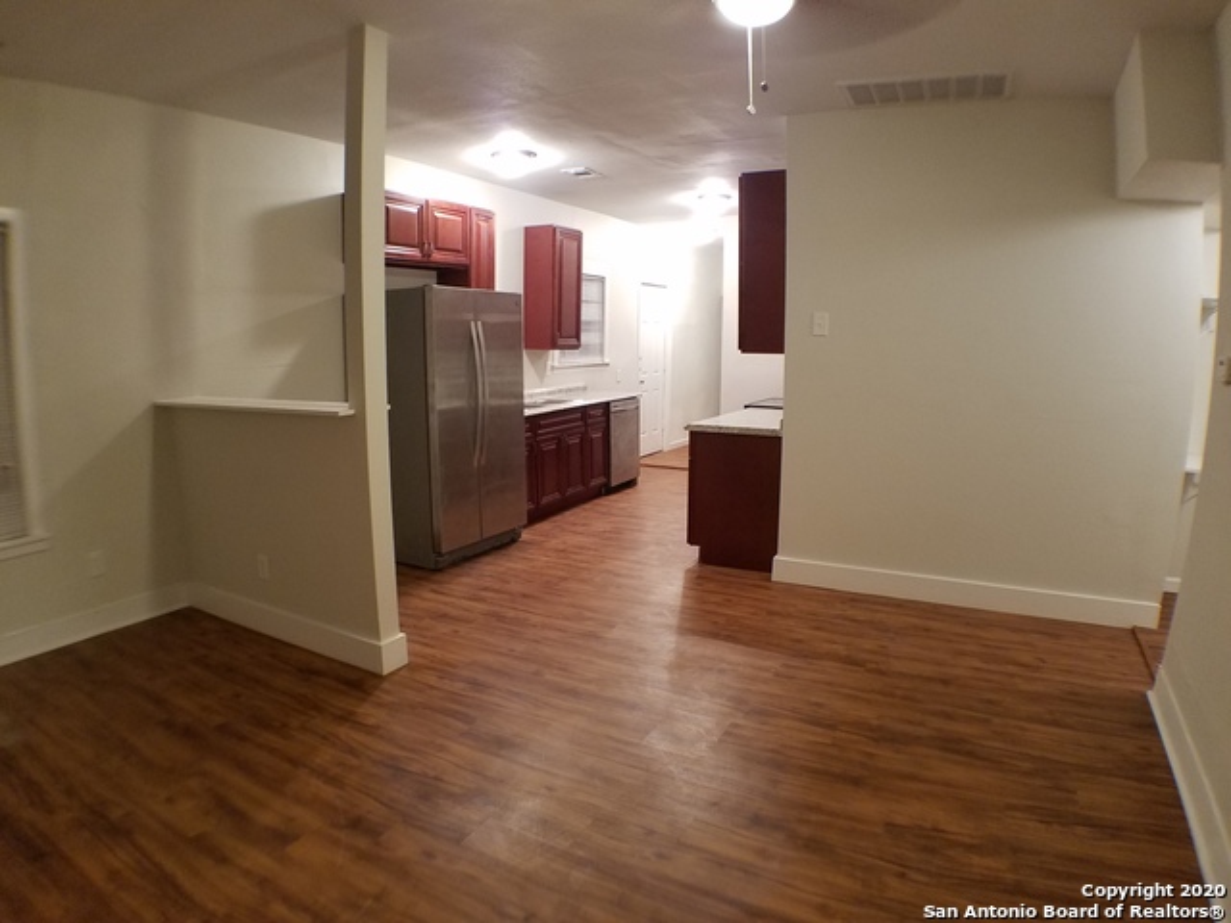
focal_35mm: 26
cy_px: 462
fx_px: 925
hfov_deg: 67.3
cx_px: 616
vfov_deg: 53.1
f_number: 1.7
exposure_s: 1/14
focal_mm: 4.2
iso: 200
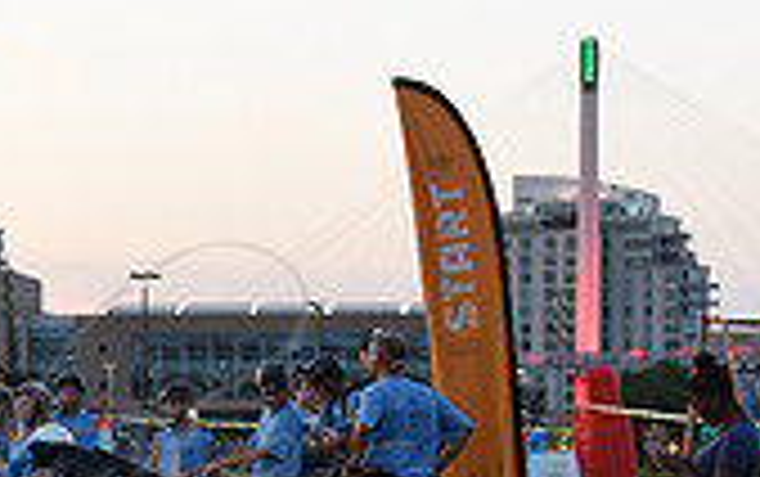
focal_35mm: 175
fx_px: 3628
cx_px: -441
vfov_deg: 7.5
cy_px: 533
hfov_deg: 11.4
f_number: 3.5
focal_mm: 50
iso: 2500
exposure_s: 1/400
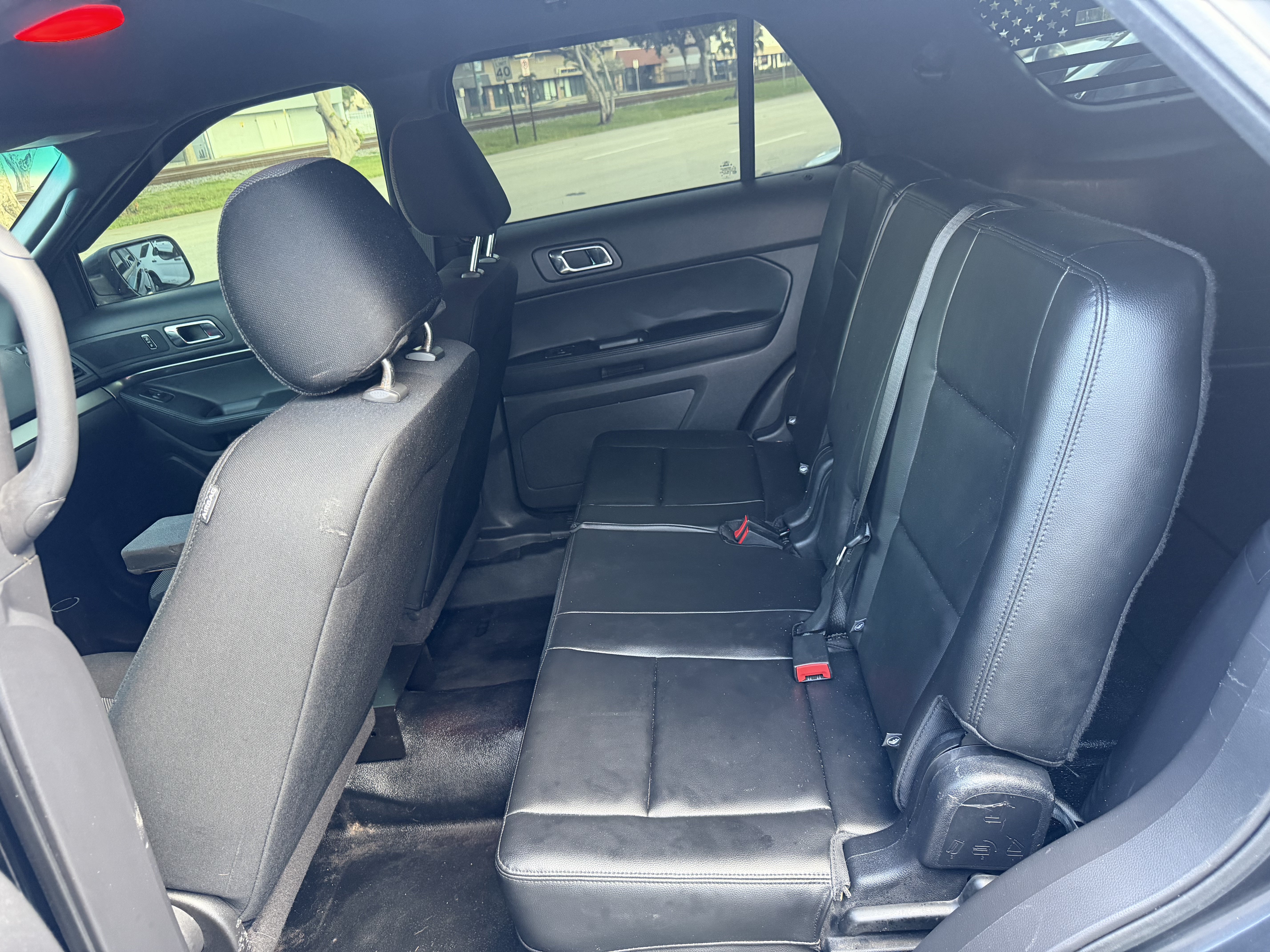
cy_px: 476
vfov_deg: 56.8
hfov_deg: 71.6
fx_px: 881
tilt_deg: -23.7
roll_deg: +7.7
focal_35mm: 24
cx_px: 635
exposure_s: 1/60
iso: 400
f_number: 1.78
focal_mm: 6.76
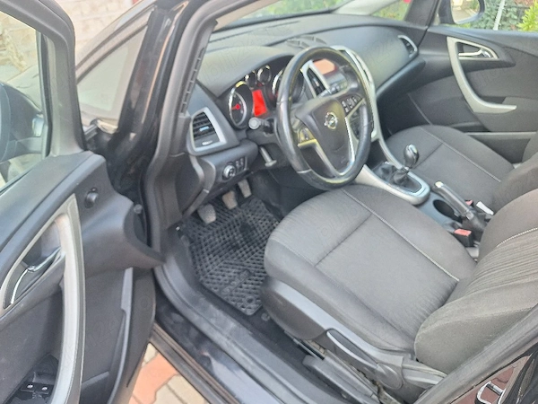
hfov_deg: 73.9
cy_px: 202
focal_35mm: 23
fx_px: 357
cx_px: 269
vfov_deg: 58.9
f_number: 1.8
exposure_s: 1/50
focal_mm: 5.54
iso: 80
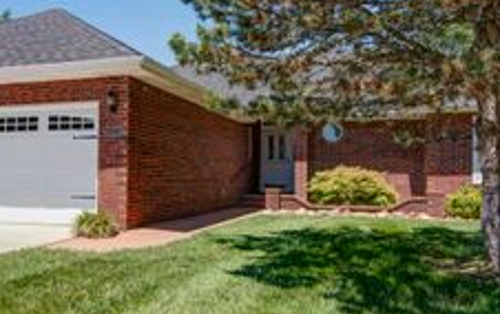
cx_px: 217
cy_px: 136
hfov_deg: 53.8
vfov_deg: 35.4
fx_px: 491
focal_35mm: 36
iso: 100
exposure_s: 1/500
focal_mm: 16
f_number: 6.3
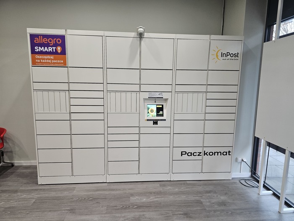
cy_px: 110
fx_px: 195
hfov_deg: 73.9
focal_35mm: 23
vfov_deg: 58.9
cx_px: 147
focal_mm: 6.3
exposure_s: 1/53
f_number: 1.7
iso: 80
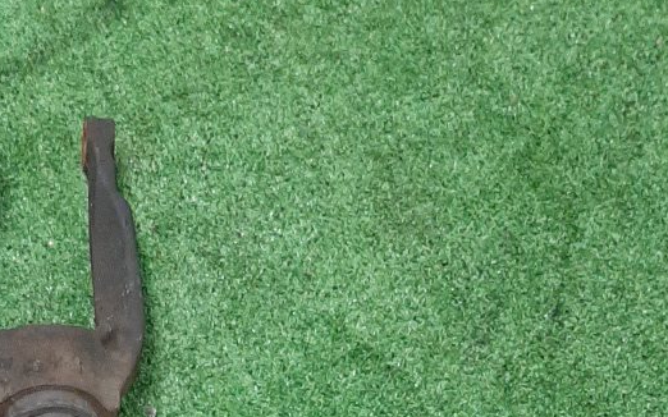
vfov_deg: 14.6
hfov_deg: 26.4
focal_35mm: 76
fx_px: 1383
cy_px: 791
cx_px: 90
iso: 243
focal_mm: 3.93
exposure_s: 1/50
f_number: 1.7
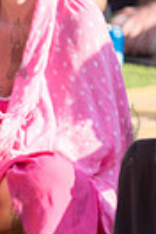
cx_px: -213
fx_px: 5271
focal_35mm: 811
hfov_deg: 1.7
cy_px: 134
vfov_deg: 2.5
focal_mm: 185
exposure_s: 1/2000
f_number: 4.5
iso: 800
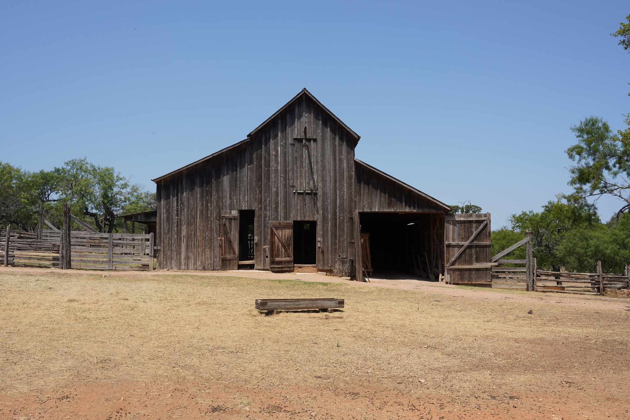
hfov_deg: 53.1
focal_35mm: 36
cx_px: 315
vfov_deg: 36.9
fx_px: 630
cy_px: 210
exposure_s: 1/100
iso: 100
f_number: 16
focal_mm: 36
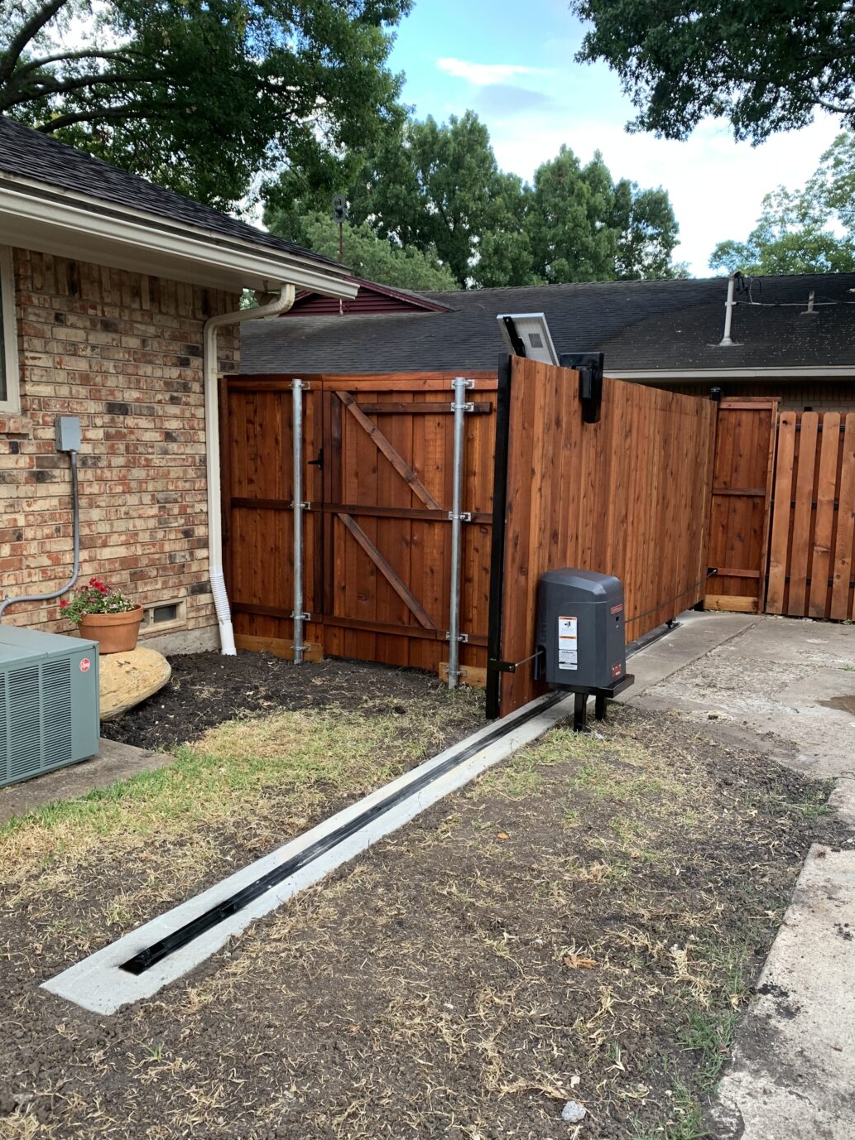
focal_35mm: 29
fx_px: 955
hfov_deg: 48.2
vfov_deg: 61.6
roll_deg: -1.8
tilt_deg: -9.5
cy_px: 605
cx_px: 436
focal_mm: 4.25
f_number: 1.8
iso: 64
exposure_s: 1/121
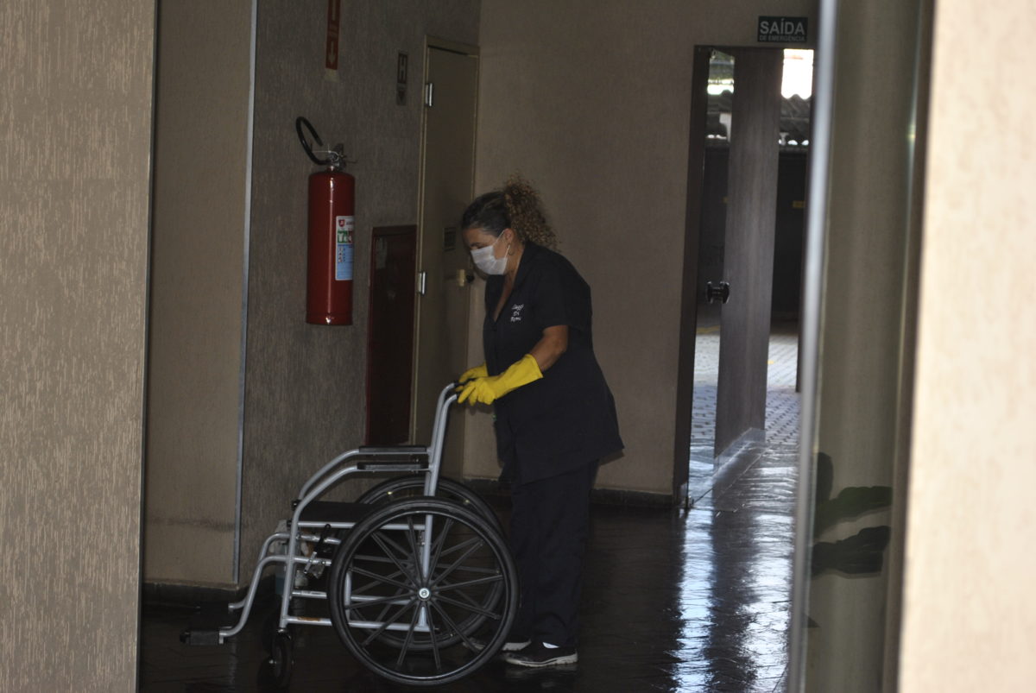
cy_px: 346
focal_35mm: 82
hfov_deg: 24.6
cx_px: 518
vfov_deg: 16.6
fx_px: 2377
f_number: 5.6
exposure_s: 1/60
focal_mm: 55
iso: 200
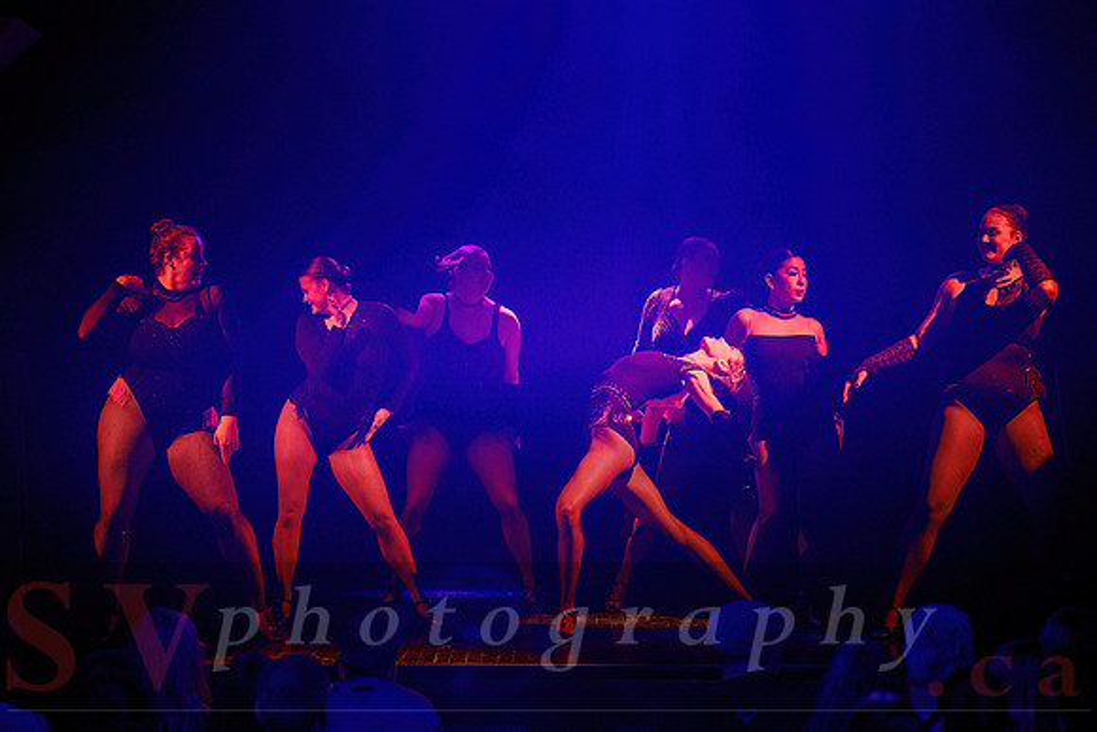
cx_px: 548
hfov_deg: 17.0
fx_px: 3671
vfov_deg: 11.4
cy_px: 291
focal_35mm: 120
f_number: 2.8
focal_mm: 100
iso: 1600
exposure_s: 1/200
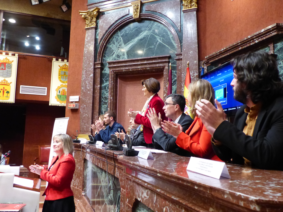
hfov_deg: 56.8
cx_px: 142
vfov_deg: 44.2
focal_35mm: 32
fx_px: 262
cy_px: 106
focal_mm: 5.8
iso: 800
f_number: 2.8
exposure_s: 1/40
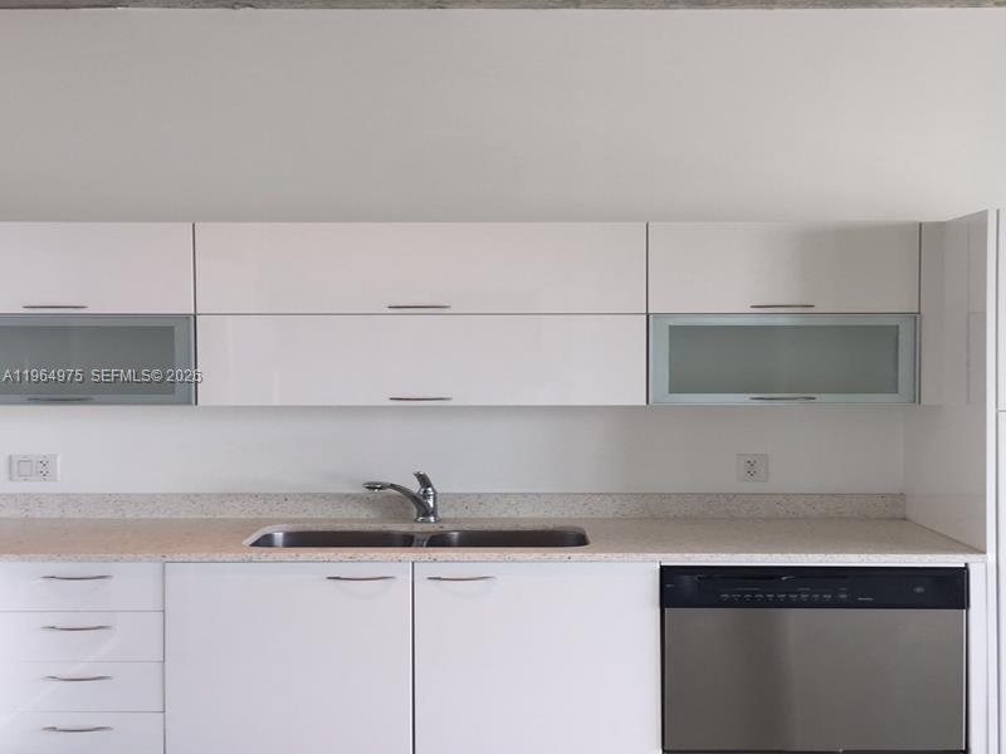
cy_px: 377
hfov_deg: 61.7
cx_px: 503
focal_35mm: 29
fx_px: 843
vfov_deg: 48.2
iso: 32
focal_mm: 4.15
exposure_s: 1/60
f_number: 2.2
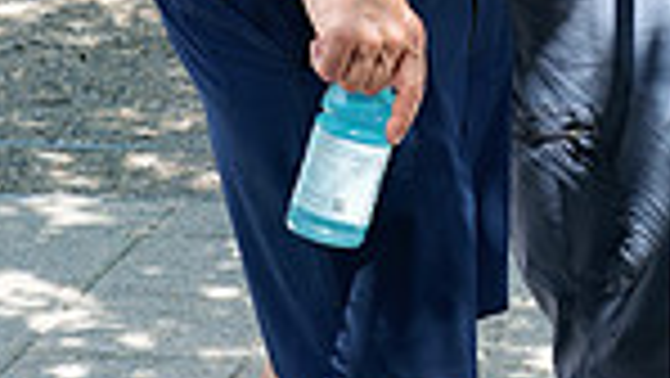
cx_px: 522
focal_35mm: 252
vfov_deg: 4.7
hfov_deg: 8.6
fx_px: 4472
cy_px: -522
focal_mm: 53
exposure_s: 1/80
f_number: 9
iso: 200
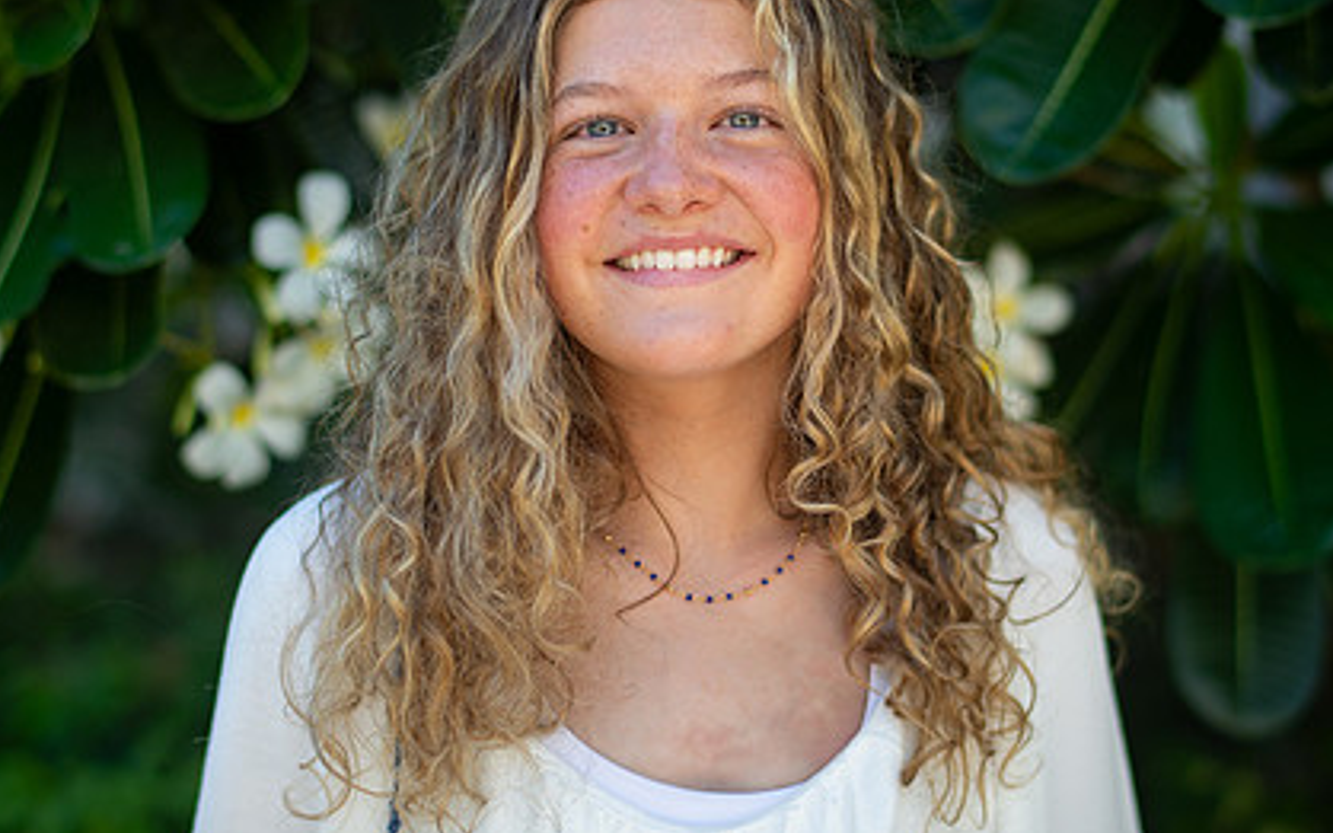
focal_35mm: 82
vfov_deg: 15.9
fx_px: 2978
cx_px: 606
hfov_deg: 25.2
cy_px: 399
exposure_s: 1/250
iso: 125
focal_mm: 58
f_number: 2
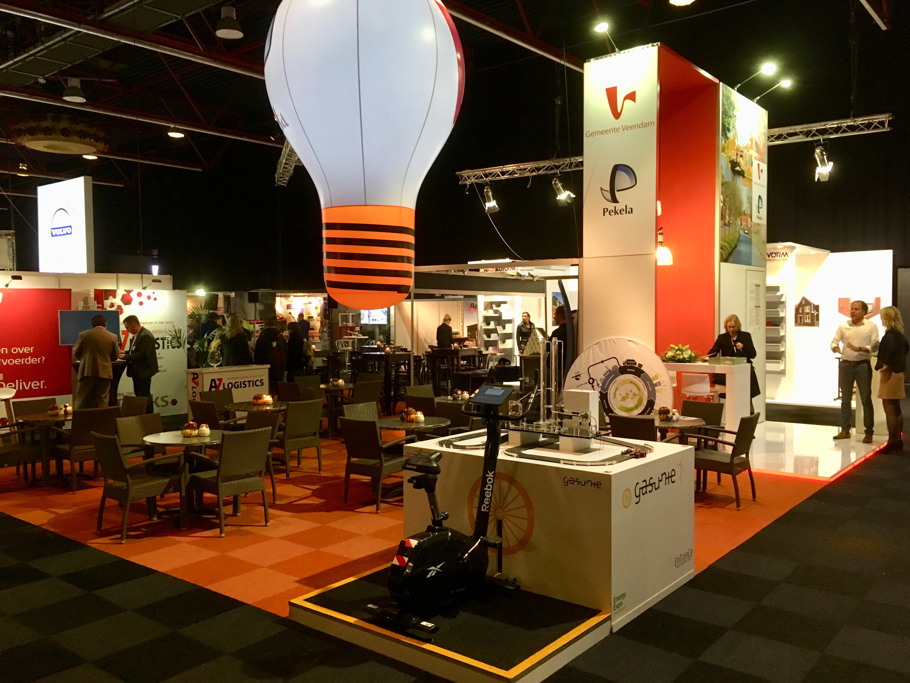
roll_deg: +0.6
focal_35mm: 29
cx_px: 455
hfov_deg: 61.7
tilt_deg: -1.6
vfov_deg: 48.2
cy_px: 342
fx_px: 762
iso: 200
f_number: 2.2
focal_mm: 4.15
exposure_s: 1/33
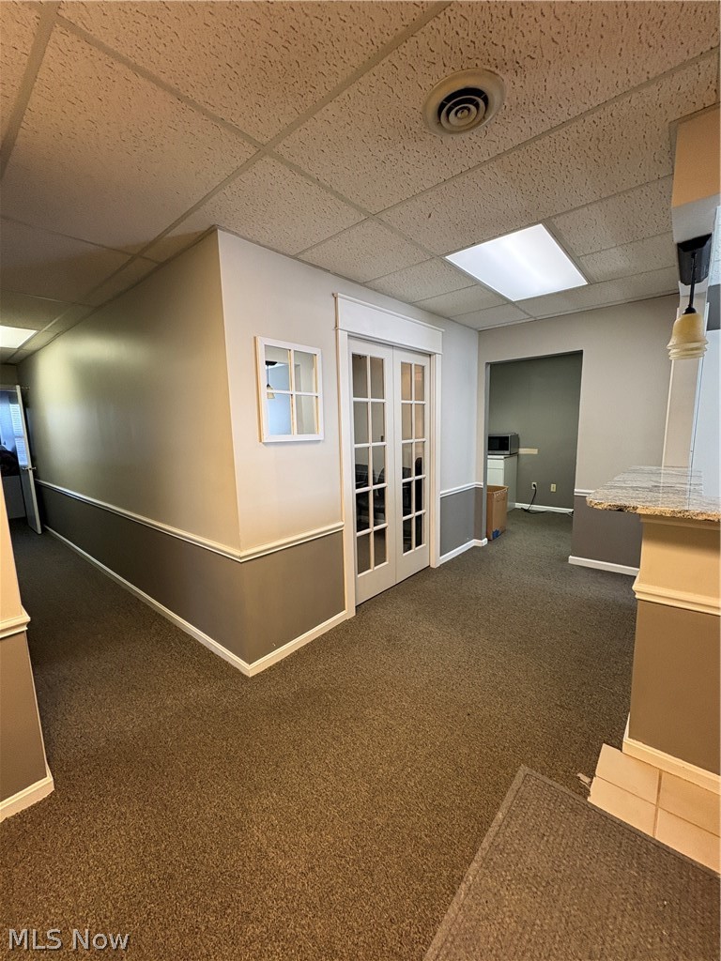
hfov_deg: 85.7
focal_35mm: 14
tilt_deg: -7.4
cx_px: 360
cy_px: 480
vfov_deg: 102.1
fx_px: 389
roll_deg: +1.2
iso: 160
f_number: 2.2
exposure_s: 1/60
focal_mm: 2.22
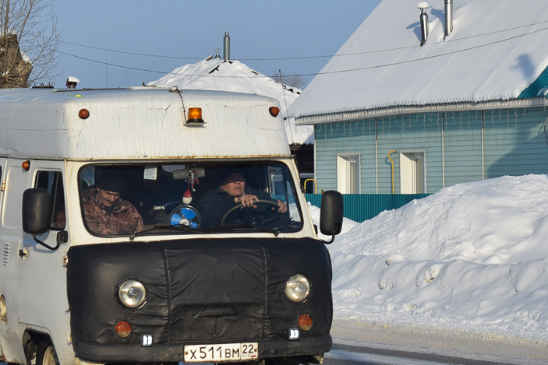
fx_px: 2144
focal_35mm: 141
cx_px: 187
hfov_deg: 14.5
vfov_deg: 9.7
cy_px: 182
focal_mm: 55
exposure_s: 1/800
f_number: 5.6
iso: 100
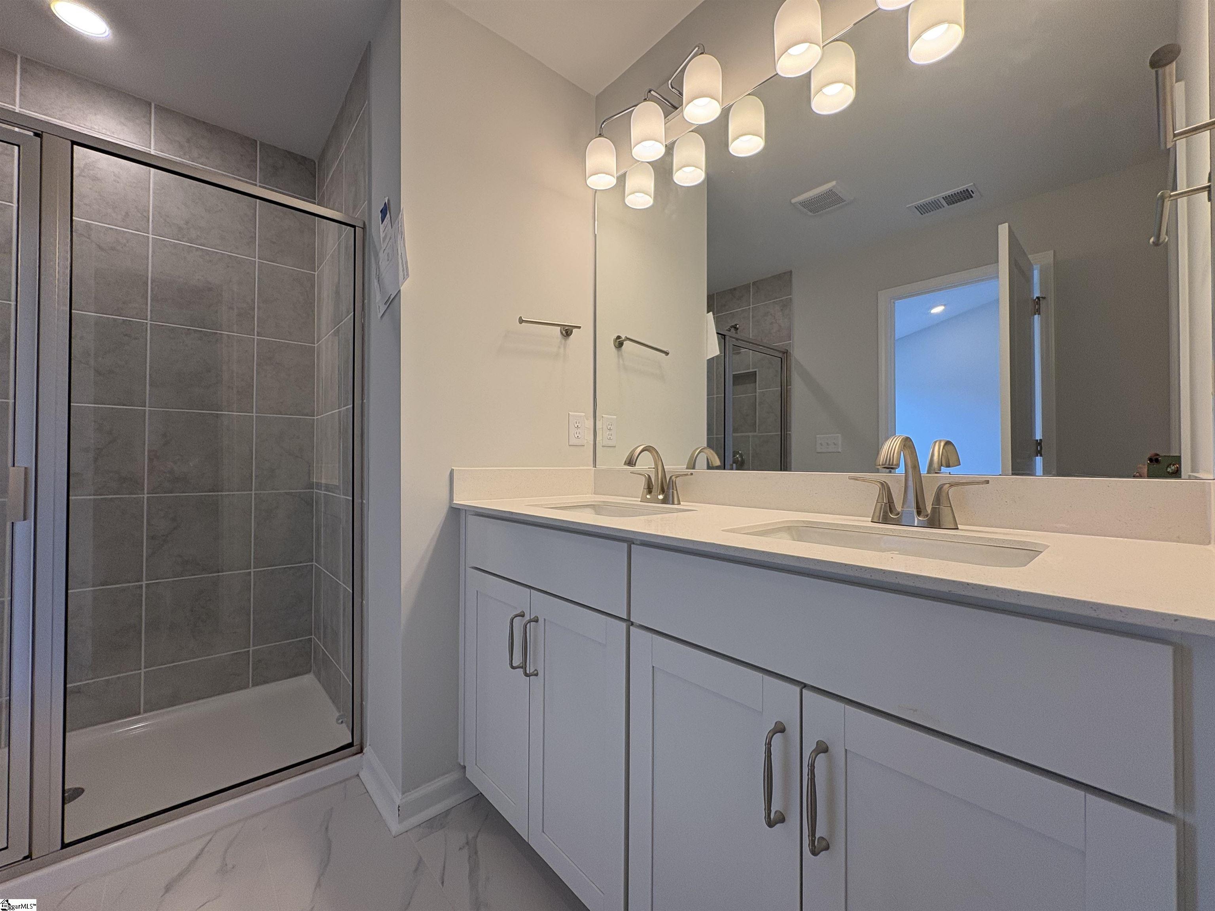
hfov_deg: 102.1
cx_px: 608
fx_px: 491
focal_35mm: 14
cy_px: 456
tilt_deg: +1.0
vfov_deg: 85.7
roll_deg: +0.4
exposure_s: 1/120
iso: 64
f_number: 2.2
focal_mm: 2.22
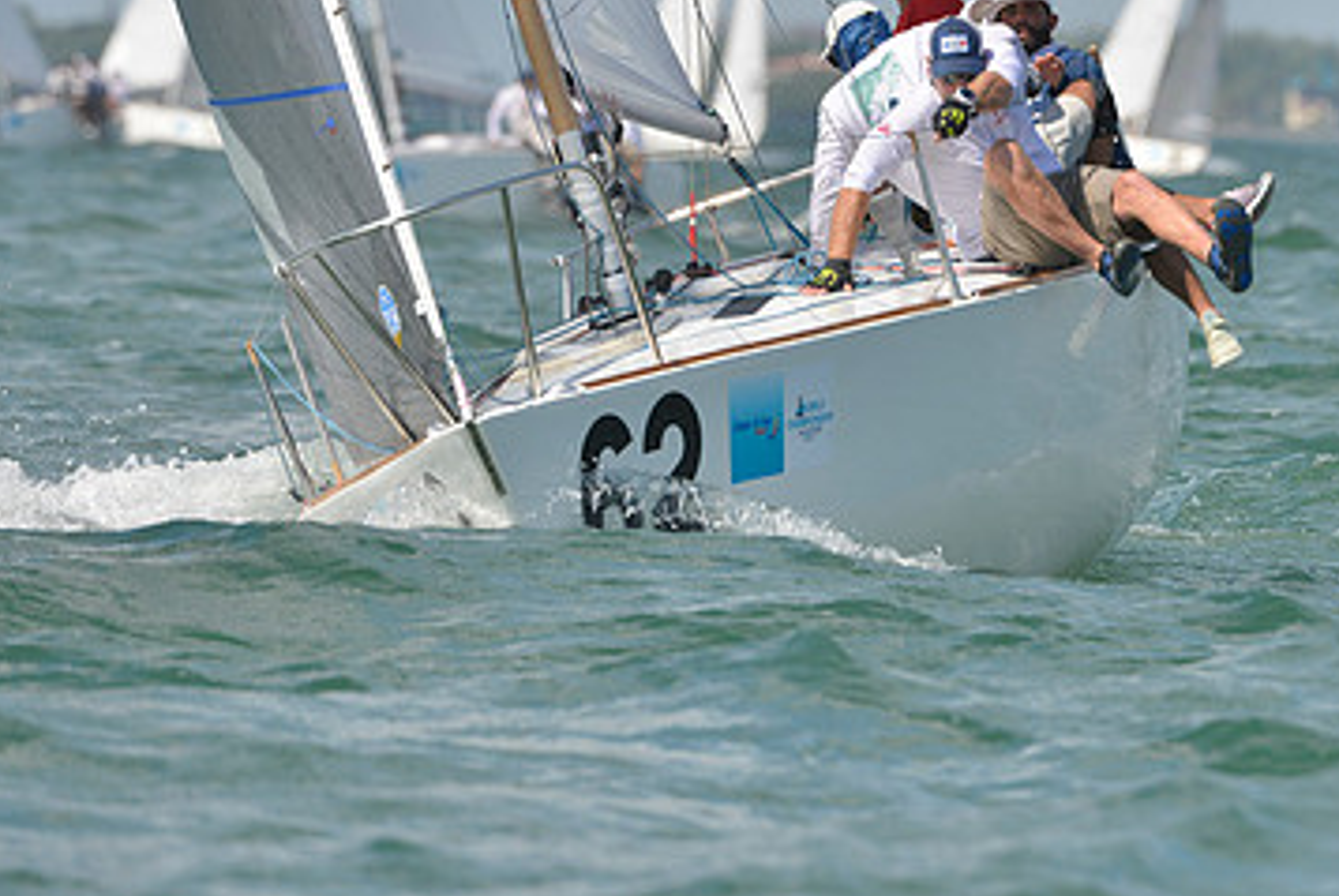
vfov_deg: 2.1
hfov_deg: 3.2
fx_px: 24169
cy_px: 324
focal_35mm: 649
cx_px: 859
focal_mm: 400
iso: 200
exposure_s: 1/1000
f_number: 6.3
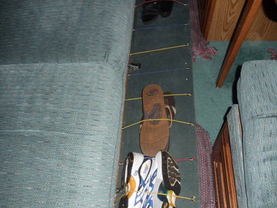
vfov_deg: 32.9
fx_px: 352
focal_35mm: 44
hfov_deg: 42.9
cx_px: 138
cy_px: 104
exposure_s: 1/30
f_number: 3.5
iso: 100
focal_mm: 6
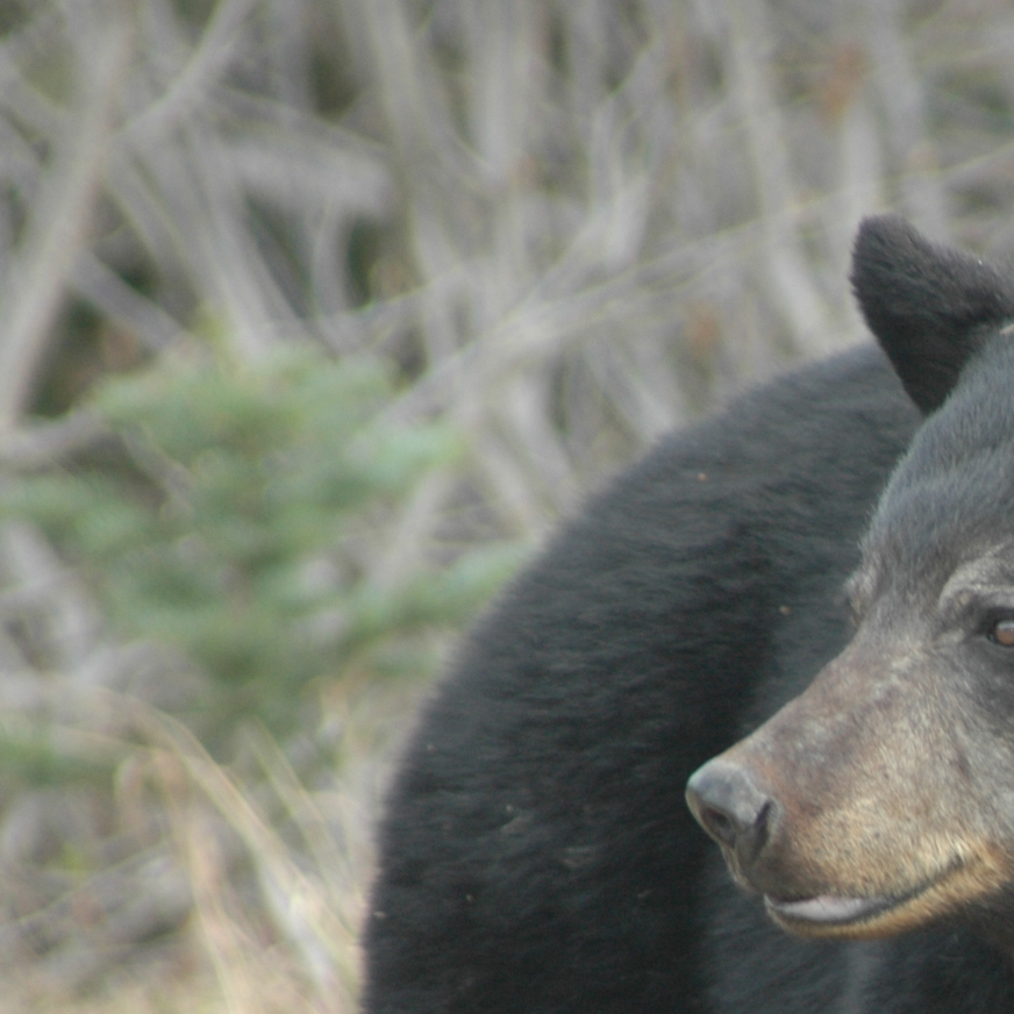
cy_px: 845
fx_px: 32511
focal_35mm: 981
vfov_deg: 1.8
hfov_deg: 1.8
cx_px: 1227
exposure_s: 1/200
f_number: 6.3
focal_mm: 300
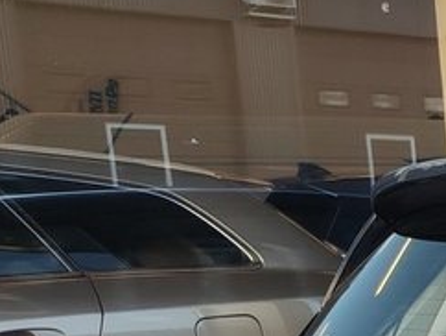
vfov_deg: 11.5
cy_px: 615
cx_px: 971
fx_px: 1535
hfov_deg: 13.4
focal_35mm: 119
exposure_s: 1/146
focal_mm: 5.25
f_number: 1.75
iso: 100
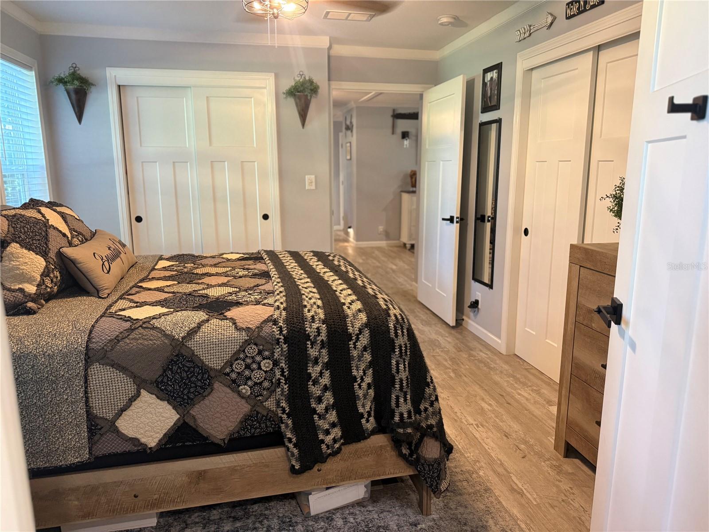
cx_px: 354
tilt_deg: -10.2
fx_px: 492
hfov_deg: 71.6
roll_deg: +0.1
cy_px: 266
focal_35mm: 24
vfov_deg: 56.8
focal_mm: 6.76
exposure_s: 1/60
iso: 320
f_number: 1.78
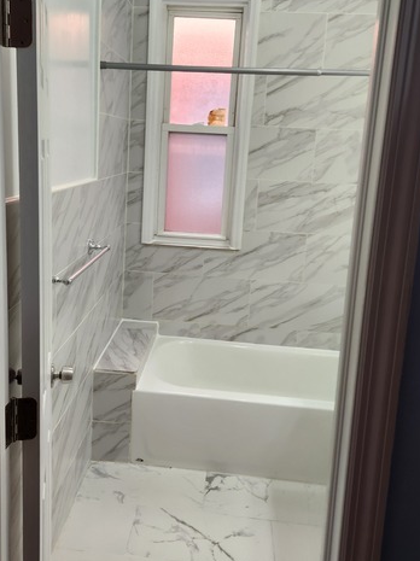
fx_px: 535
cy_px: 262
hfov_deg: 42.9
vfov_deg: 55.3
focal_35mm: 33
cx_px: 194
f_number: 1.8
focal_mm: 5.4
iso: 100
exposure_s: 1/120
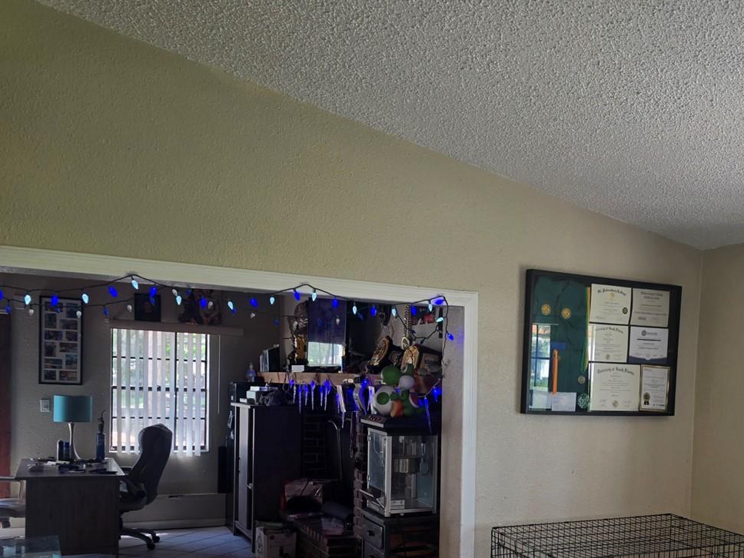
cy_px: 435
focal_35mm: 38
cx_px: 577
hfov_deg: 46.8
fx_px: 817
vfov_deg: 36.6
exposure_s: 1/120
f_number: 1.7
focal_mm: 6.3
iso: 40
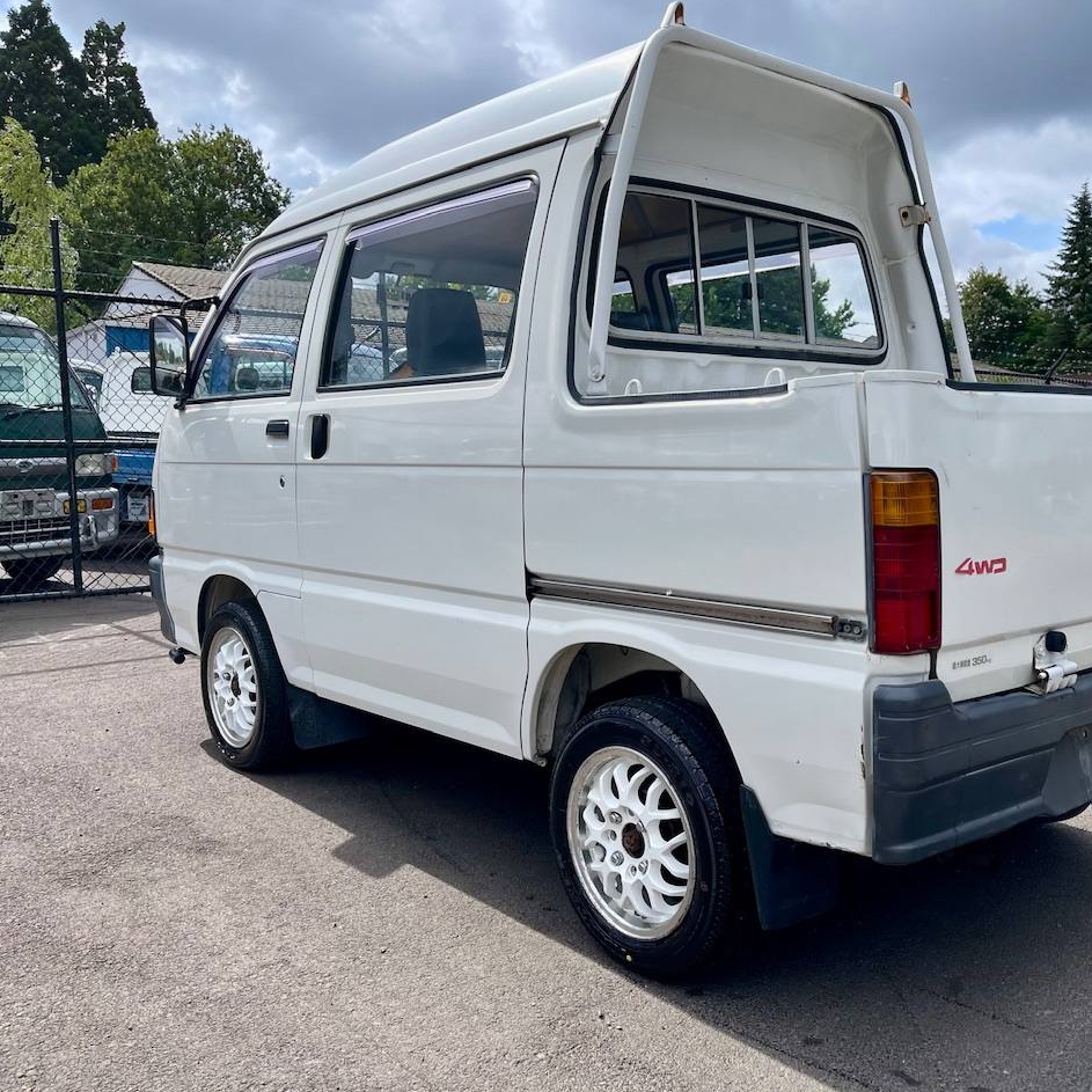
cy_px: 540
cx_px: 705
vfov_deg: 54.0
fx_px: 1071
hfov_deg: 53.2
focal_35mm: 30
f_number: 1.6
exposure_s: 1/2786
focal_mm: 5.1
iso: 32
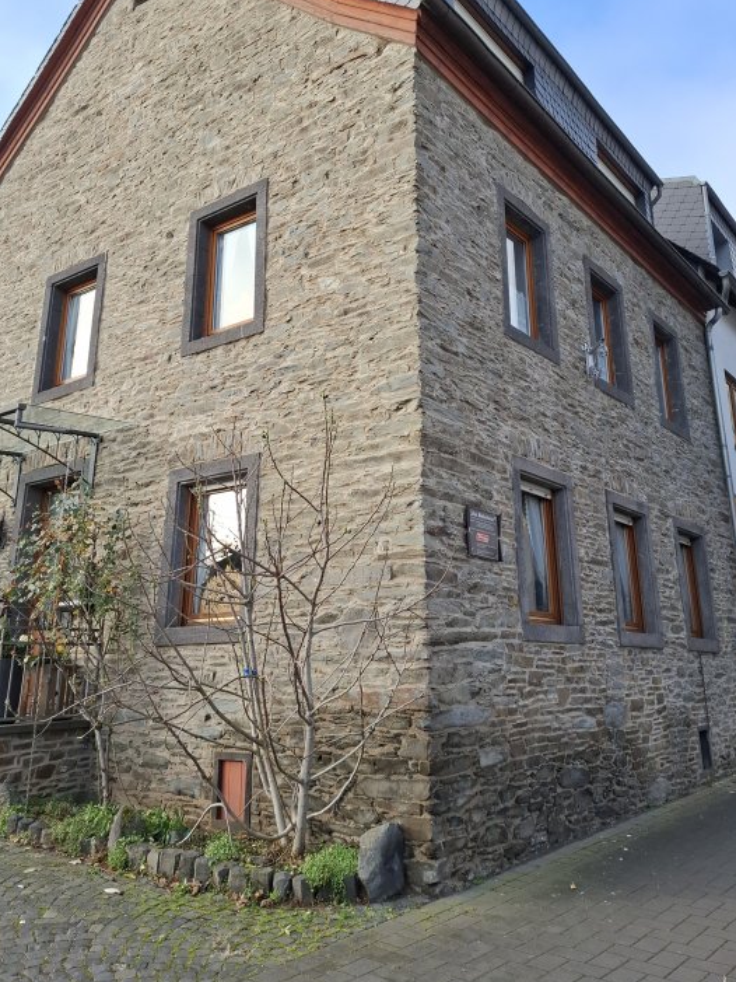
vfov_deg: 63.0
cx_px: 392
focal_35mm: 28
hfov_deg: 49.7
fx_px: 794
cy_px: 406
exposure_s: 1/601
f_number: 1.8
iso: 50
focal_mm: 5.54
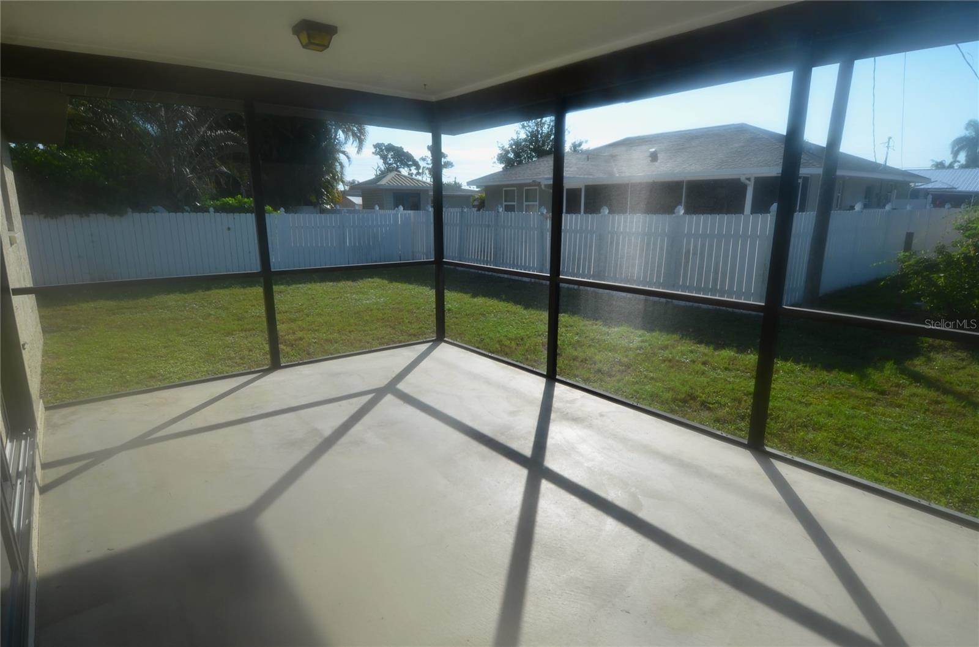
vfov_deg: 67.1
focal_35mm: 18
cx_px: 490
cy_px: 324
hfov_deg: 90.1
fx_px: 488
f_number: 8
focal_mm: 12
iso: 110
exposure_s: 1/250
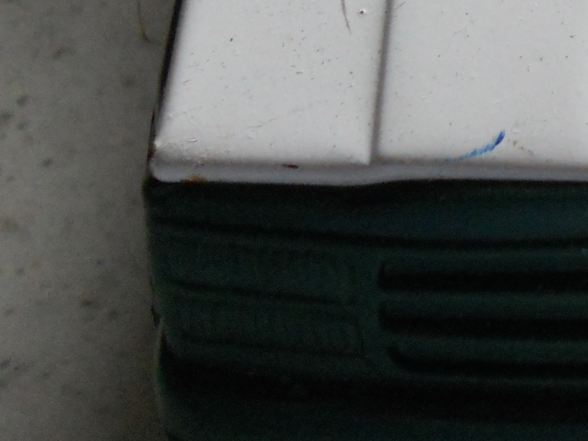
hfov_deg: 17.3
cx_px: 674
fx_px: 1852
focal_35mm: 109
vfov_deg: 13.3
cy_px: -71
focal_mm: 5.8
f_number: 3.5
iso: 400
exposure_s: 1/40
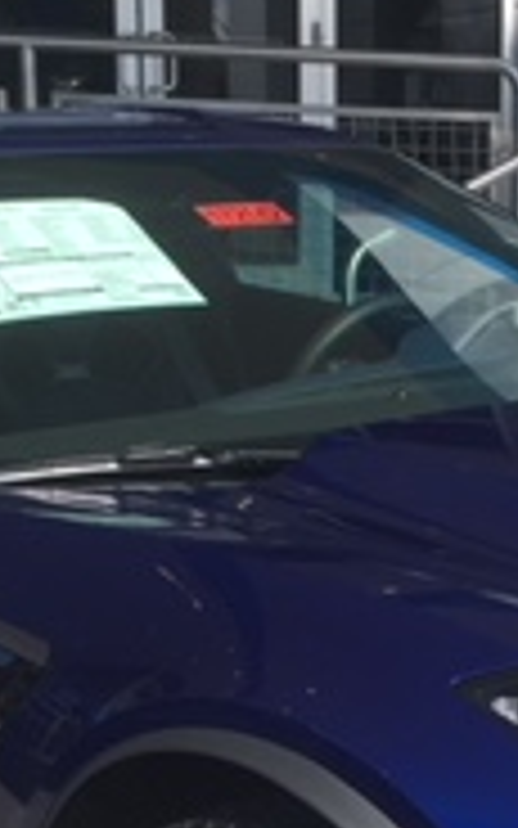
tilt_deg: -14.6
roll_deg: -0.3
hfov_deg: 12.2
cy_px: 868
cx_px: 450
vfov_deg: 18.8
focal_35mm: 107
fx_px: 2417
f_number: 2.2
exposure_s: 1/725
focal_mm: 4.15
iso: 25
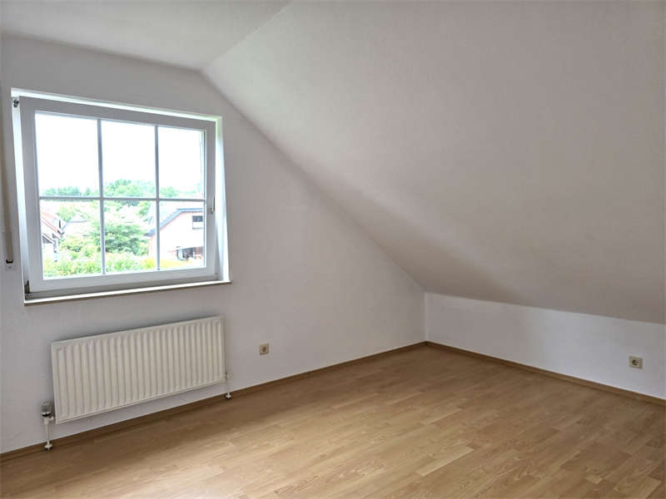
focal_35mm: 23
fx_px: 443
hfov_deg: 73.9
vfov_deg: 58.9
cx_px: 333
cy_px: 250
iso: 40
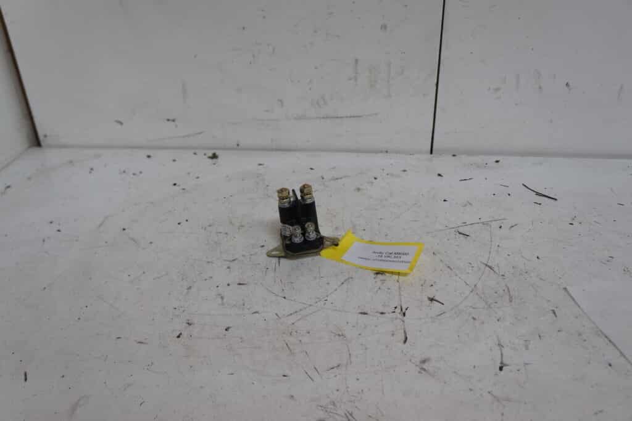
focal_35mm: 30
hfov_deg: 61.9
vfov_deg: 43.6
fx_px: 527
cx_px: 316
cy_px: 210
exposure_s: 1/60
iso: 800
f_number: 4.5
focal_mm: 20
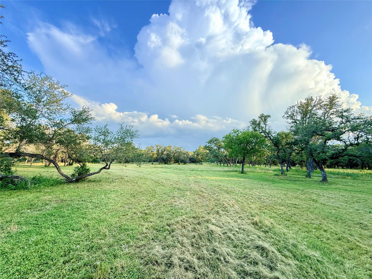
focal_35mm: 14
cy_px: 140
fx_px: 150
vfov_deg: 85.7
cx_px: 186
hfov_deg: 102.1
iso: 64
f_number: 2.2
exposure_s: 1/200
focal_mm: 2.22
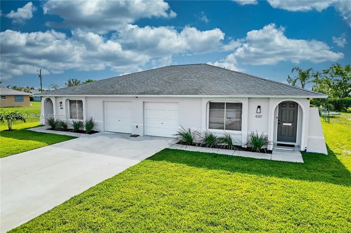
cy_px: 116
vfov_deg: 57.2
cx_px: 176
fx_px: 214
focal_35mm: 22
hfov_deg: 78.6
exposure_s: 1/2500
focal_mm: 8.4
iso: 110
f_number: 2.8
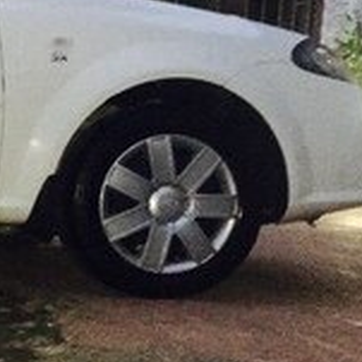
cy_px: 222
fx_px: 1325
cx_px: -292
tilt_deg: -5.2
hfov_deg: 13.8
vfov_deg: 15.5
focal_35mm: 112
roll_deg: -3.4
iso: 320
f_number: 2.2
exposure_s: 1/17
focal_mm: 4.15
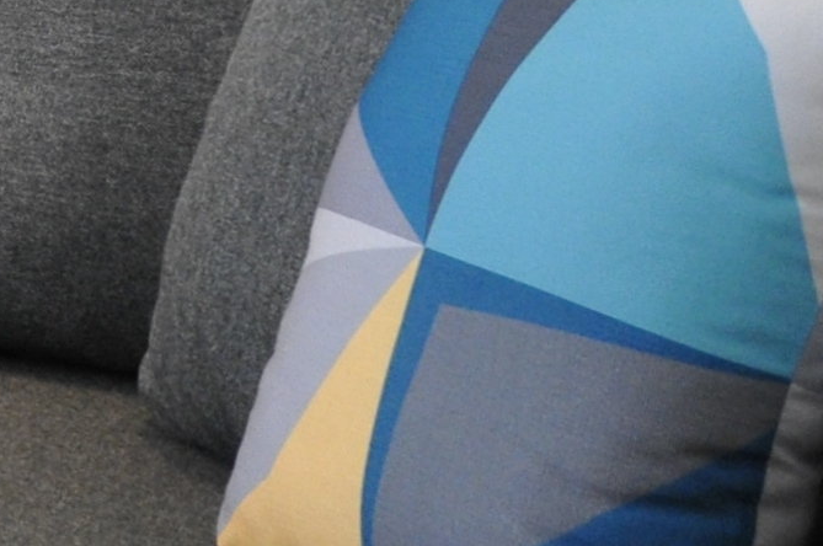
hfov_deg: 10.2
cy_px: -192
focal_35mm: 173
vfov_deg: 7.8
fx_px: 3949
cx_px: -1224
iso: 800
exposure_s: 1/60
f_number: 5
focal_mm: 18
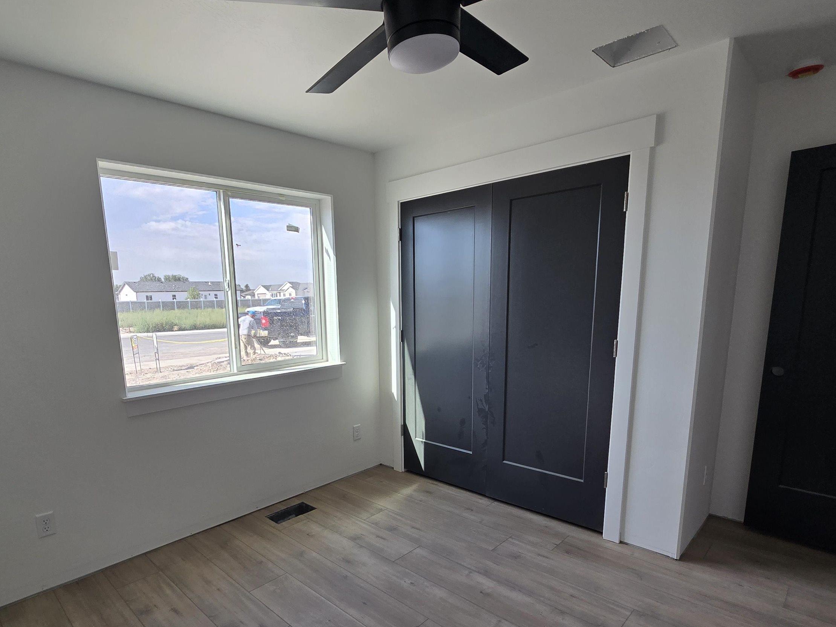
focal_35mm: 18
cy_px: 379
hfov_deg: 87.3
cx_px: 362
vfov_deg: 70.8
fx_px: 435
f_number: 2.2
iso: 50
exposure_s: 1/212
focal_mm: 2.2
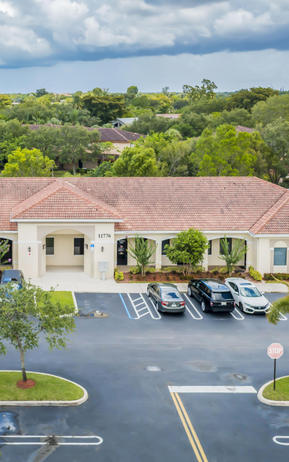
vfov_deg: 46.2
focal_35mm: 43
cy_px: 231
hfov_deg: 29.0
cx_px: 45
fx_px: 542
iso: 100
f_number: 2.8
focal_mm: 10.26
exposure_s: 1/80
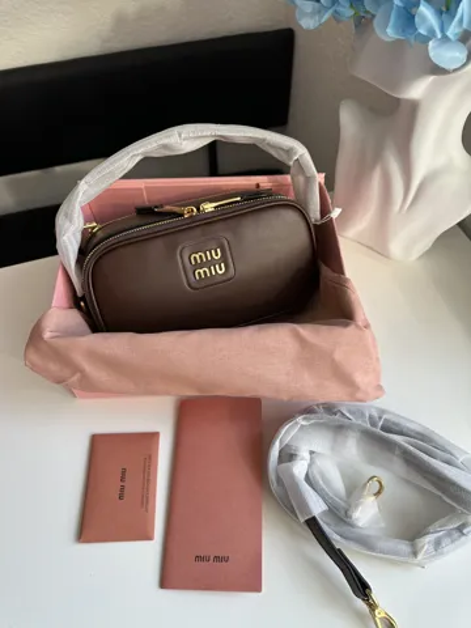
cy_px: 314
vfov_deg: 71.6
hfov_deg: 56.8
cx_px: 236
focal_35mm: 24
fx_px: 435
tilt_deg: -55.1
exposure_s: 1/121
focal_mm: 6.86
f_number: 1.78
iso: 100
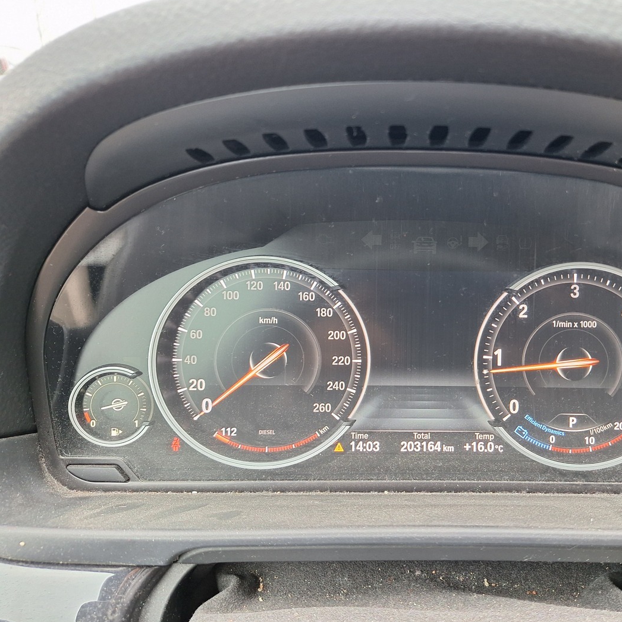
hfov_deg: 55.8
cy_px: 310
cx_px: 426
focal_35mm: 28
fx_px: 569
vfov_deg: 57.3
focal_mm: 5.54
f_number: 1.8
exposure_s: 1/50
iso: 125
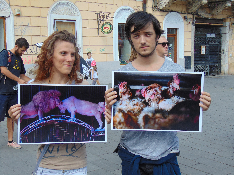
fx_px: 338
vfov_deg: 29.1
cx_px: 117
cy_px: 88
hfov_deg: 38.2
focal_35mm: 50
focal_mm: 9
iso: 80
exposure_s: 1/500
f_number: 3.5
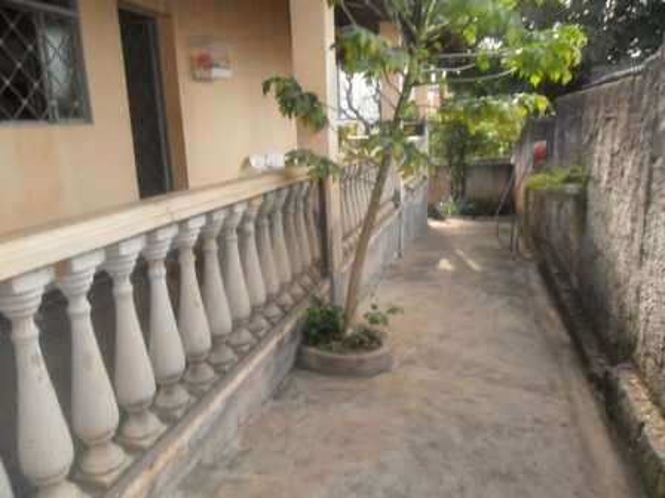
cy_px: 249
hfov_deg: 65.3
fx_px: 519
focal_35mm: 27
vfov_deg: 51.4
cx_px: 332
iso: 400
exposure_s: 1/60
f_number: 8.9
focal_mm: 4.9
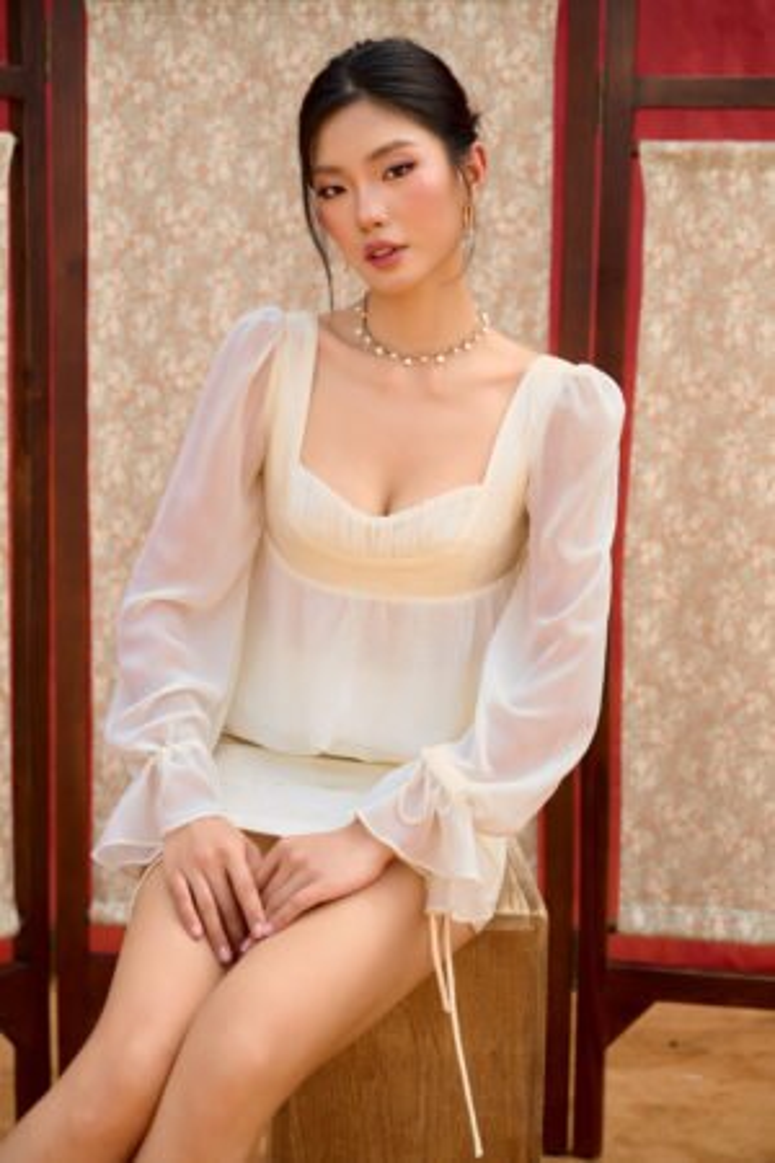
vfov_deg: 28.8
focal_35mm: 70
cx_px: 388
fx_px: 2260
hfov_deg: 19.5
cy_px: 582
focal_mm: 70
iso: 32
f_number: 2.8
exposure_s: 1/160
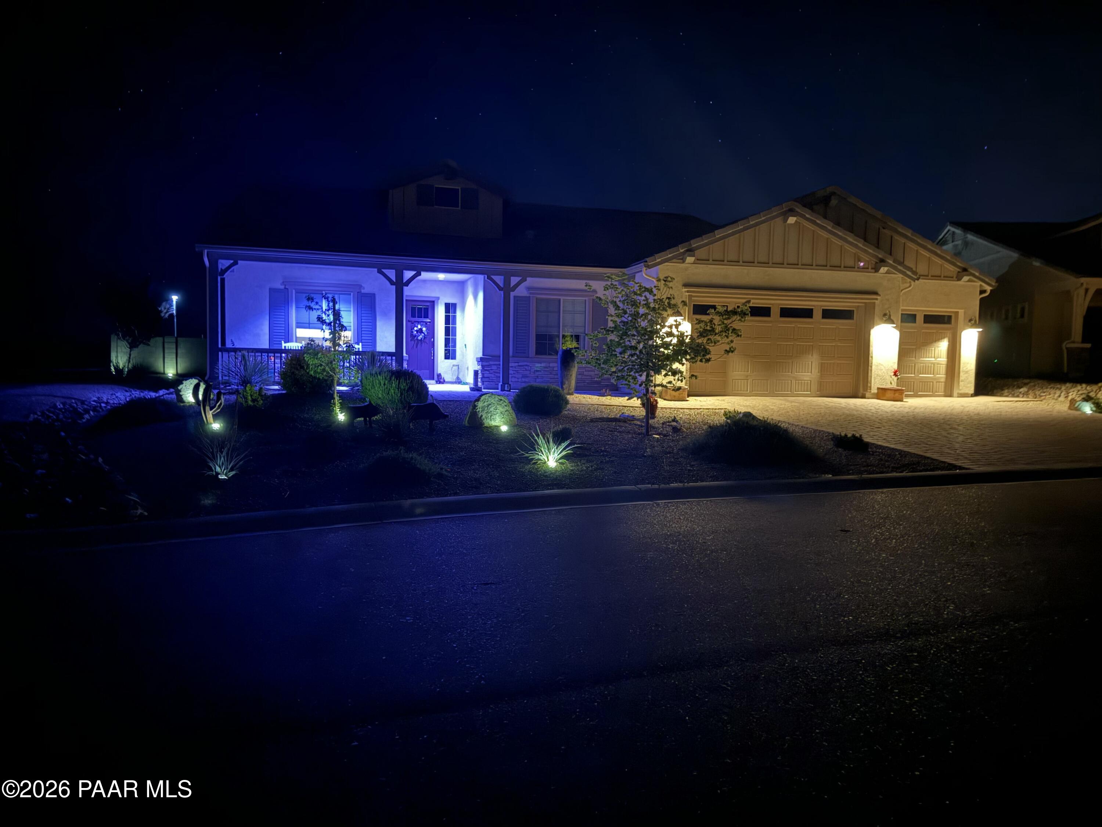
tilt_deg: -4.3
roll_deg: -2.2
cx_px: 551
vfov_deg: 56.8
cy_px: 414
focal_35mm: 24
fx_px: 764
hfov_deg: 71.6
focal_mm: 6.76
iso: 3200
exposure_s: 1/2
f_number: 1.78
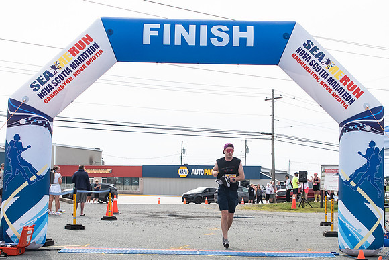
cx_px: 219
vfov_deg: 22.2
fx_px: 658
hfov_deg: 32.9
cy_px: 170
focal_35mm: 61
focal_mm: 31
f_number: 4
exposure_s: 1/3200
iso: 800
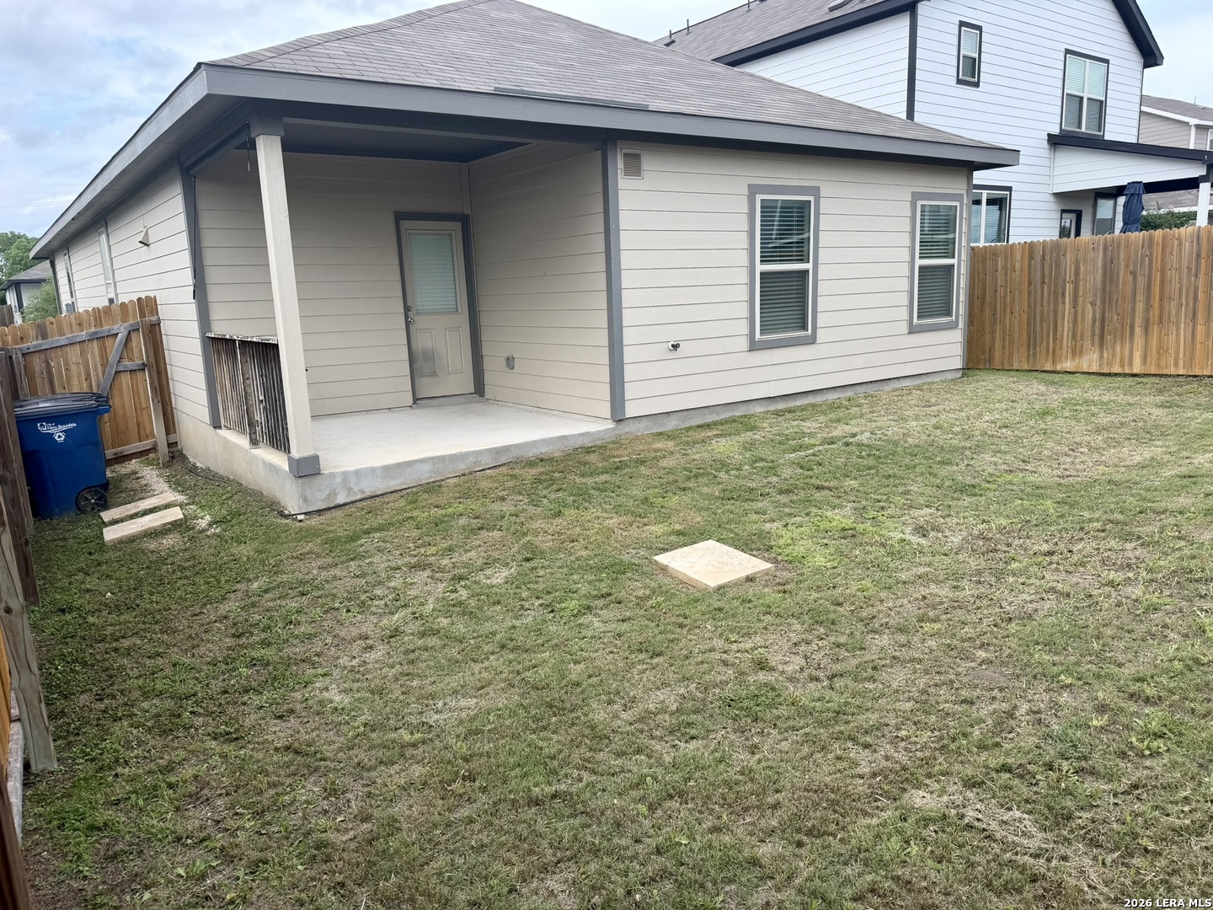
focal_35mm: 24
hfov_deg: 71.6
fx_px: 841
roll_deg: +2.7
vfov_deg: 56.8
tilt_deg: -13.2
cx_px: 606
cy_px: 455
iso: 80
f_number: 1.78
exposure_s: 1/2053
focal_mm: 6.76
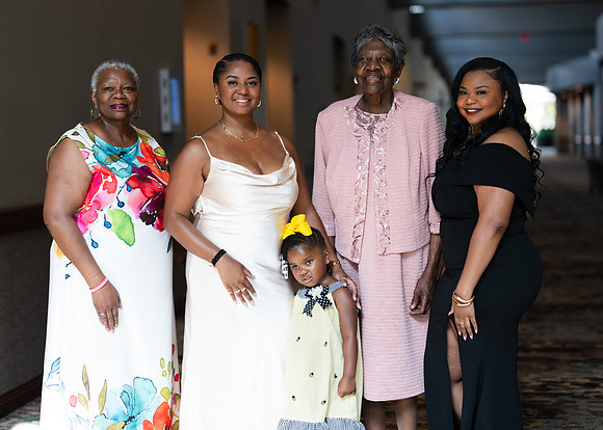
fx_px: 1089
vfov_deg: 22.3
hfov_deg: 31.0
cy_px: 176
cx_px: 303
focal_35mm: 64
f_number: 1.2
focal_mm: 50
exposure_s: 1/320
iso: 200
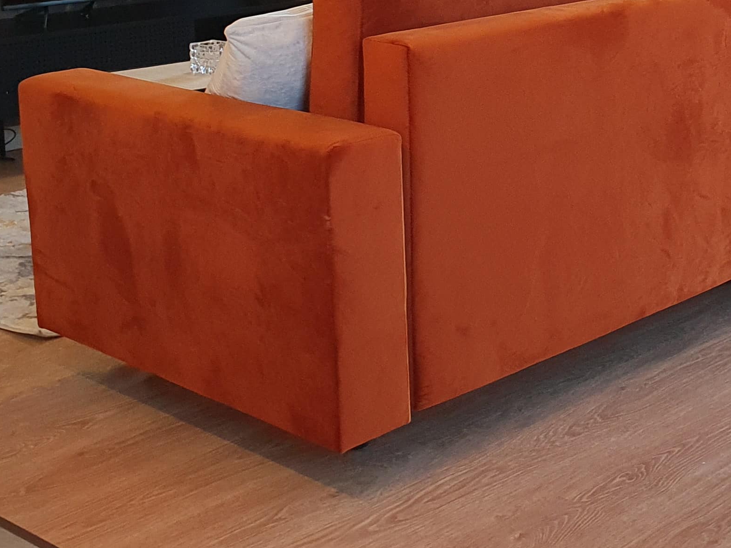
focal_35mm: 67
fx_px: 1415
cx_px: 683
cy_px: 2
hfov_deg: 27.7
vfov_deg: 21.2
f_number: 2.4
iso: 160
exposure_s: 1/100
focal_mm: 4.32
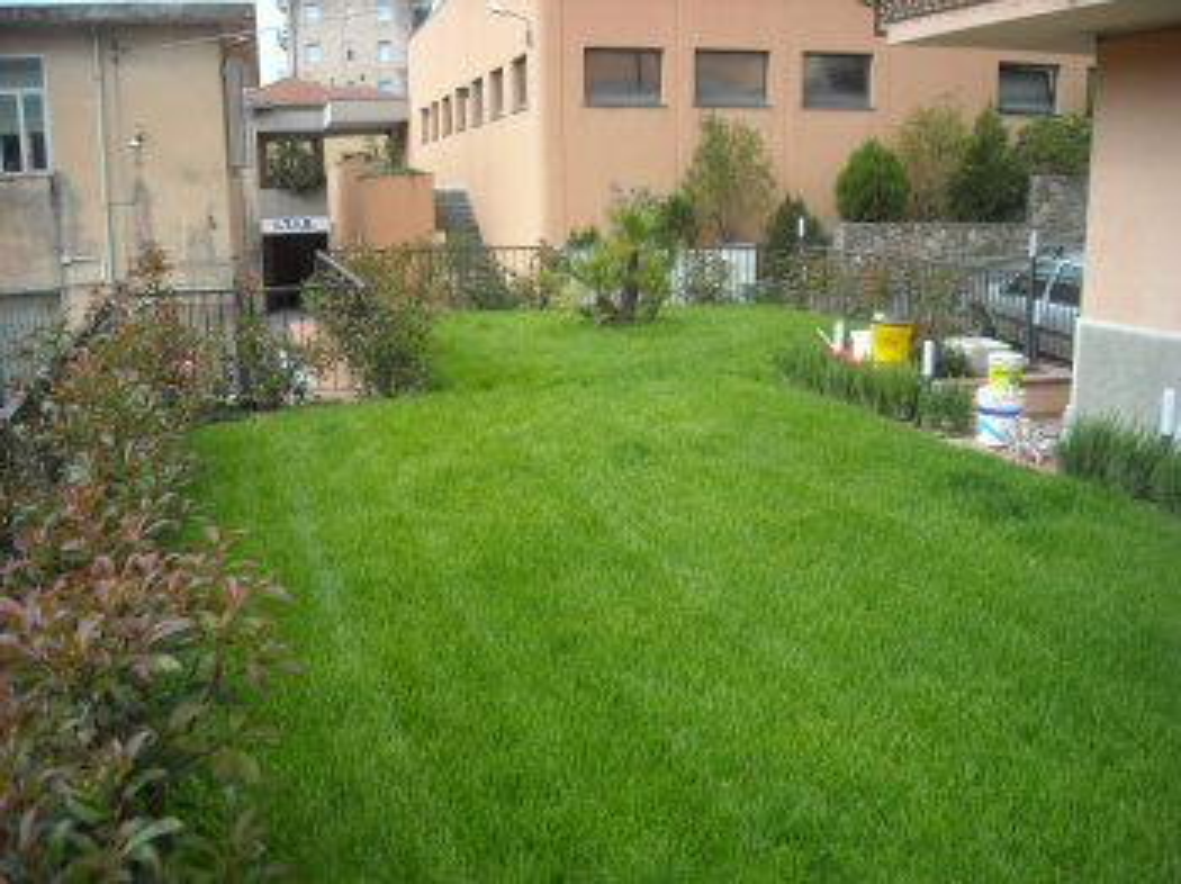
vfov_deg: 40.7
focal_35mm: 35
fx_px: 1193
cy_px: 442
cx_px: 590
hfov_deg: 52.7
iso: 64
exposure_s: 1/419
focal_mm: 5.7
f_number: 2.8
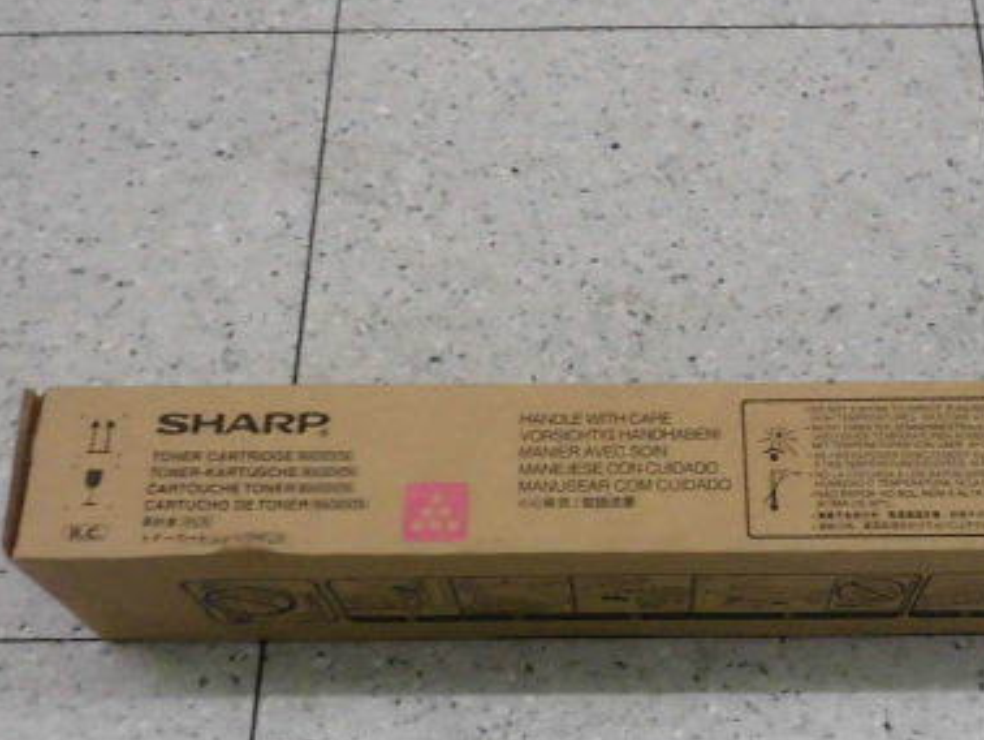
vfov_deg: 32.6
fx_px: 1252
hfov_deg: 42.4
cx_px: 643
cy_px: 500
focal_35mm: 44
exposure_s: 1/60
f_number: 3.2
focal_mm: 4.6
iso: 400
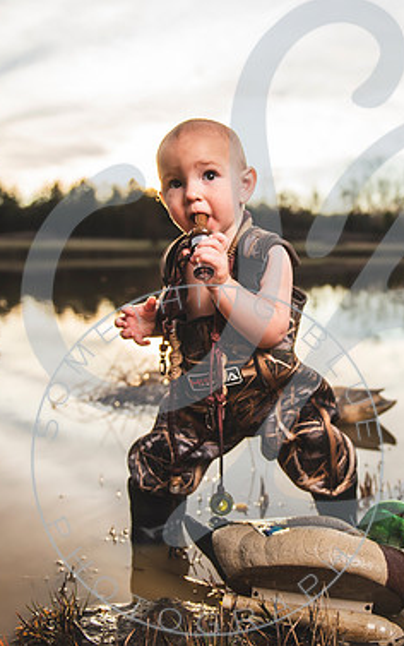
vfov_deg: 51.5
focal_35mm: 38
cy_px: 316
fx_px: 669
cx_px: 290
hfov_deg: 33.1
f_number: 2.8
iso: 100
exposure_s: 1/1000
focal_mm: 24
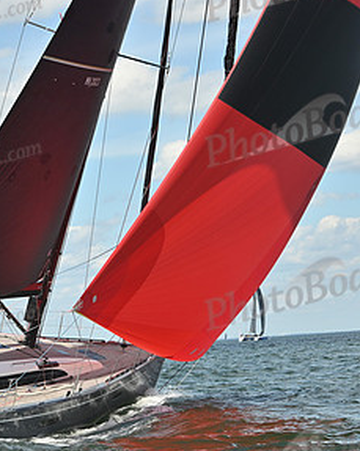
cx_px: 124
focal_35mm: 133
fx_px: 1774
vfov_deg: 14.5
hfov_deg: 11.6
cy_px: 230
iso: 250
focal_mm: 70
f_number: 8
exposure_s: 1/1000
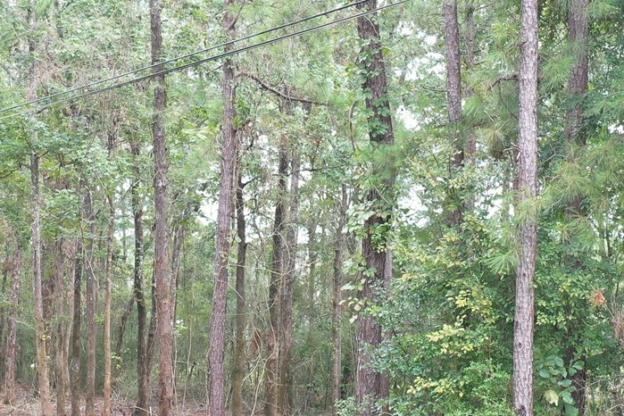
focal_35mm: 87
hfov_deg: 23.4
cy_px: 267
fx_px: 1508
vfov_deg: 15.7
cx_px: 332
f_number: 3.5
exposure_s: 1/50
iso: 100
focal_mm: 10.26
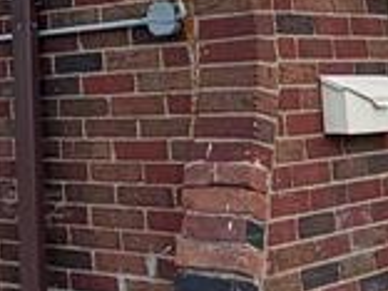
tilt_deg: +7.5
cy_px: -60
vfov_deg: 15.5
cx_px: -45
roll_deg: +3.3
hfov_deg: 20.3
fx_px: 1031
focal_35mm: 92
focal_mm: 2.22
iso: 40
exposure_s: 1/502
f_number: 2.2
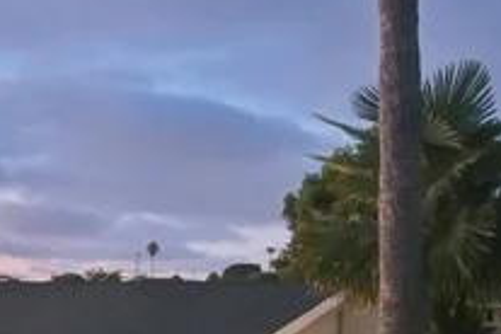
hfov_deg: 27.2
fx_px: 946
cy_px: 447
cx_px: -46
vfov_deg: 18.5
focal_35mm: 68
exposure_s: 1/8
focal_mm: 8.4
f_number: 2.8
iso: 630
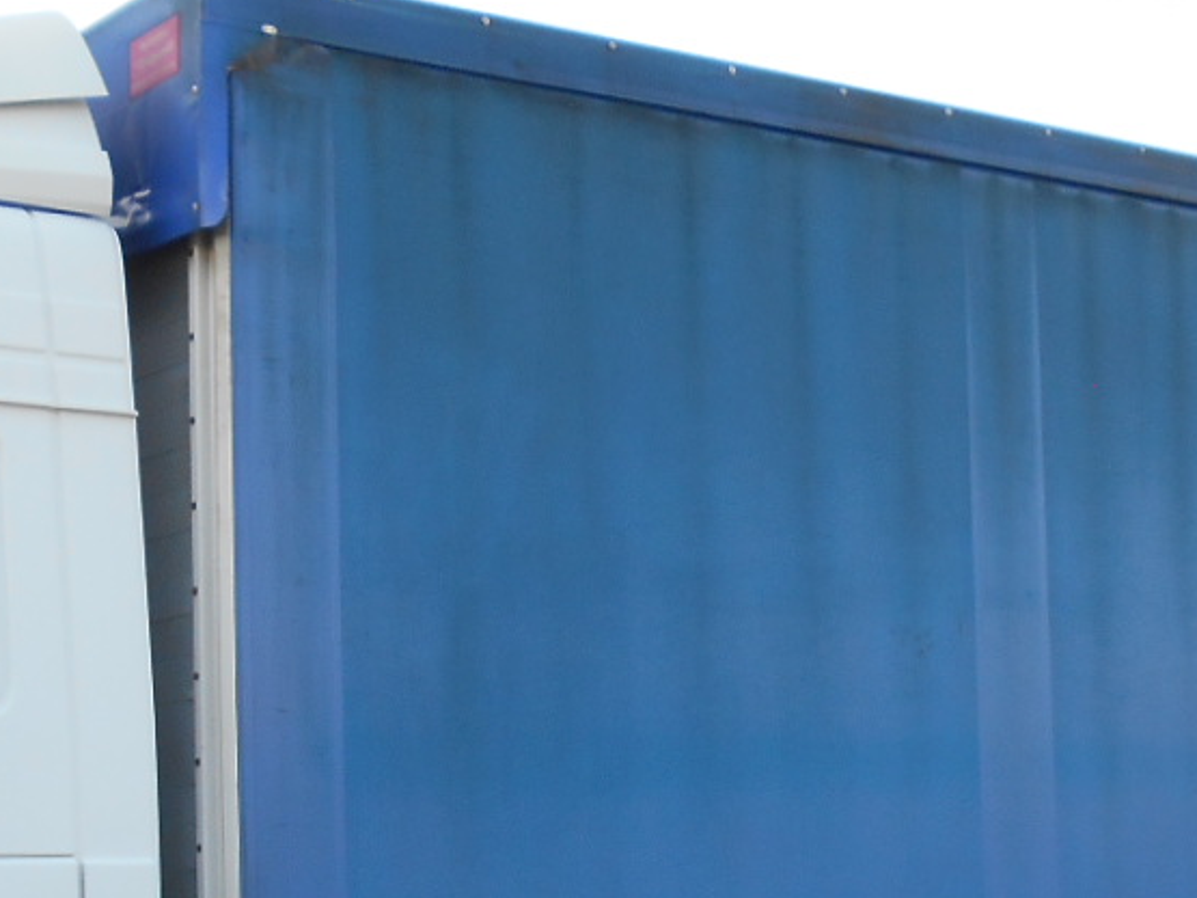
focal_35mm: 75
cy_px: 883
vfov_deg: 19.1
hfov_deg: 25.9
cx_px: 455
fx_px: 2593
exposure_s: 1/160
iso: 80
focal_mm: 4.6
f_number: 3.2
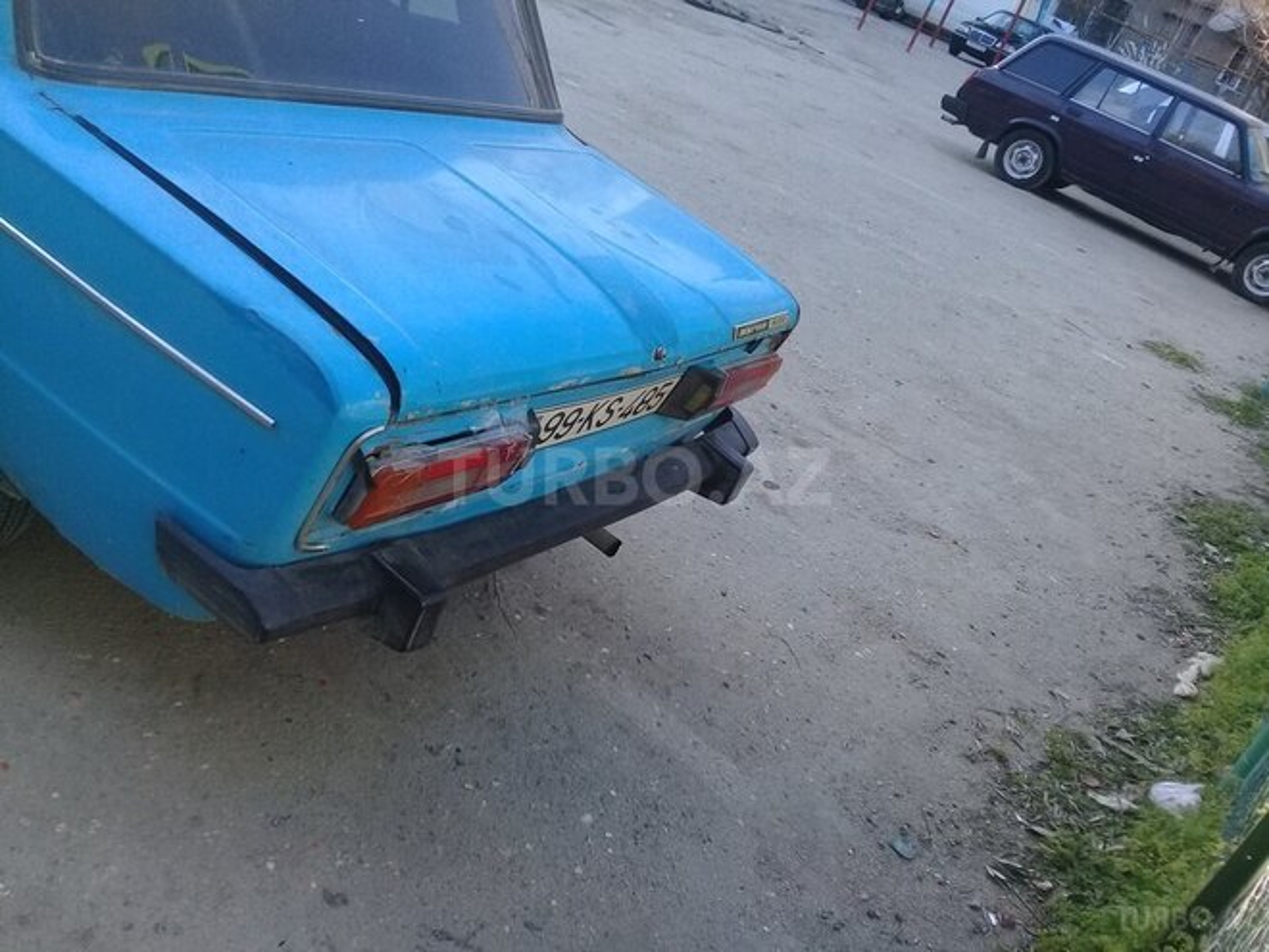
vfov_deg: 45.4
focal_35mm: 31
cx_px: 634
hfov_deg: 58.4
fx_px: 1136
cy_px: 476
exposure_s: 1/198
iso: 50
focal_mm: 3.3
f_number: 2.2
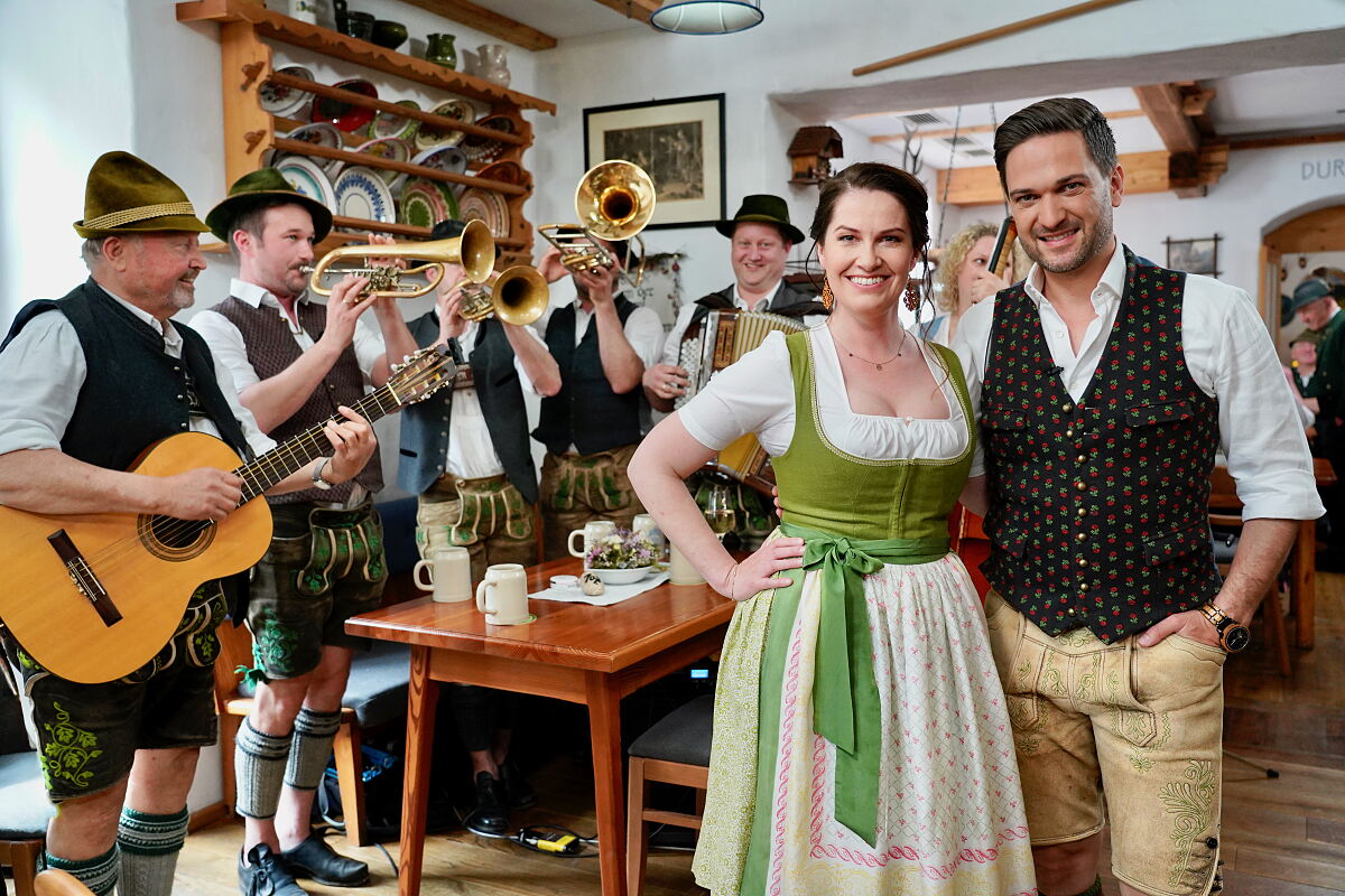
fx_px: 1121
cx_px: 672
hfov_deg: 61.9
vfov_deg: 43.6
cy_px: 448
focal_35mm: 30
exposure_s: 1/160
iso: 2500
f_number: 4
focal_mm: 30
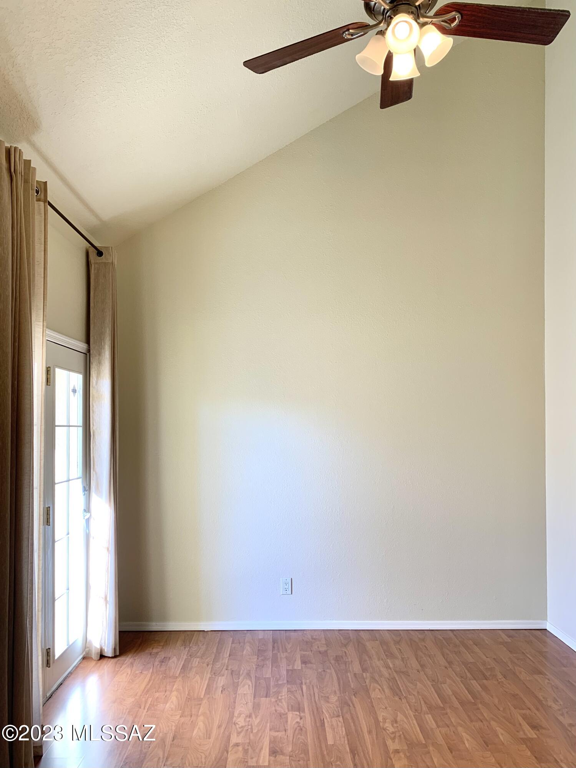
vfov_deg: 67.3
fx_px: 577
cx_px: 288
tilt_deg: +5.4
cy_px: 384
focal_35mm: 26
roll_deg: -0.1
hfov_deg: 53.1
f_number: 1.8
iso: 50
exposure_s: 1/60
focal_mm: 4.25
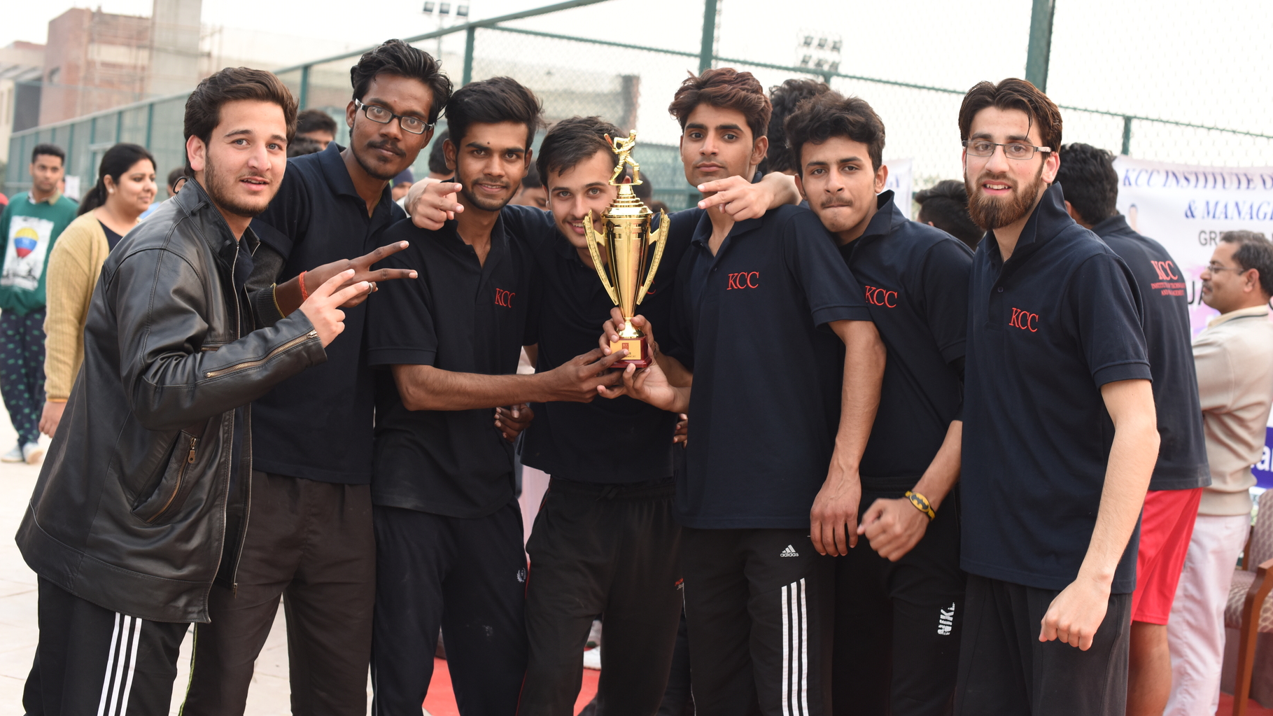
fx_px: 1789
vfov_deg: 22.6
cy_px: 350
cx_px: 642
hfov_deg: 39.2
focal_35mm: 53
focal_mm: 50
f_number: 4.5
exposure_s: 1/125
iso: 640
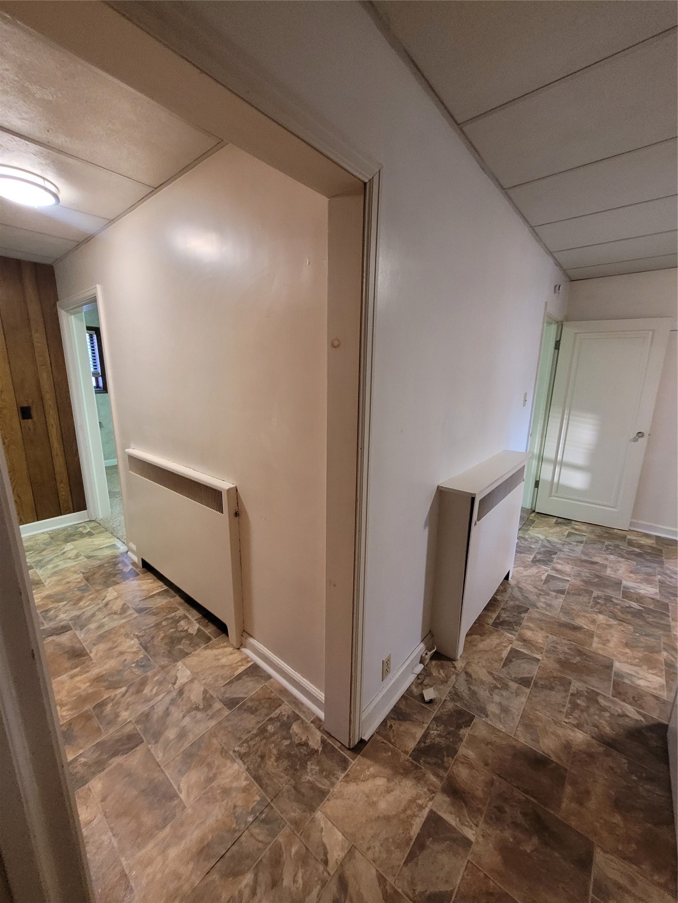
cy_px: 452
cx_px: 339
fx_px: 339
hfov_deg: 89.9
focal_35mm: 13
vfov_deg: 106.2
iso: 320
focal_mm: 1.74
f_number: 2.2
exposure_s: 1/40
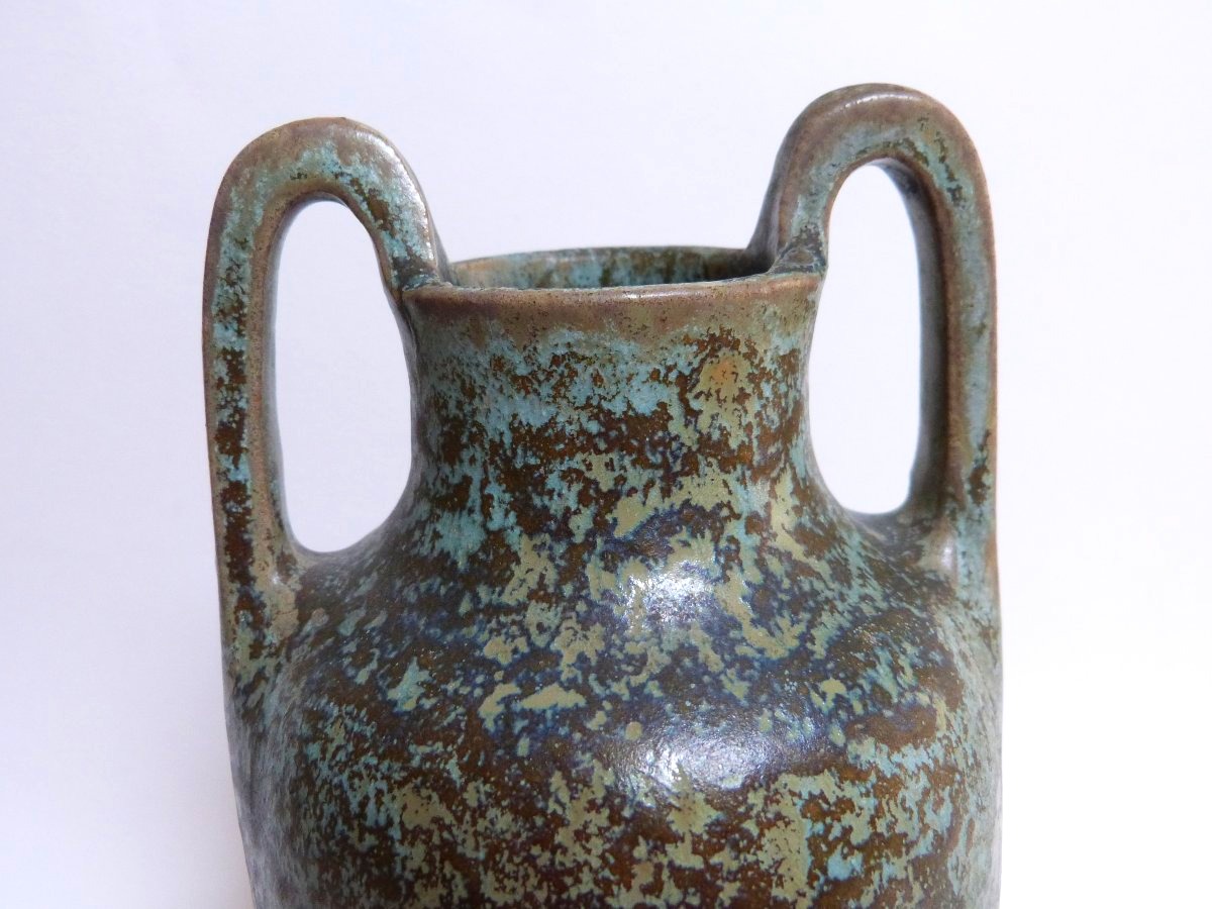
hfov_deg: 60.0
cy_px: 454
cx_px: 606
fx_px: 1050
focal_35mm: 30
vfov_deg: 46.8
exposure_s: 1/60
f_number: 2.9
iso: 320
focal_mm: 5.2
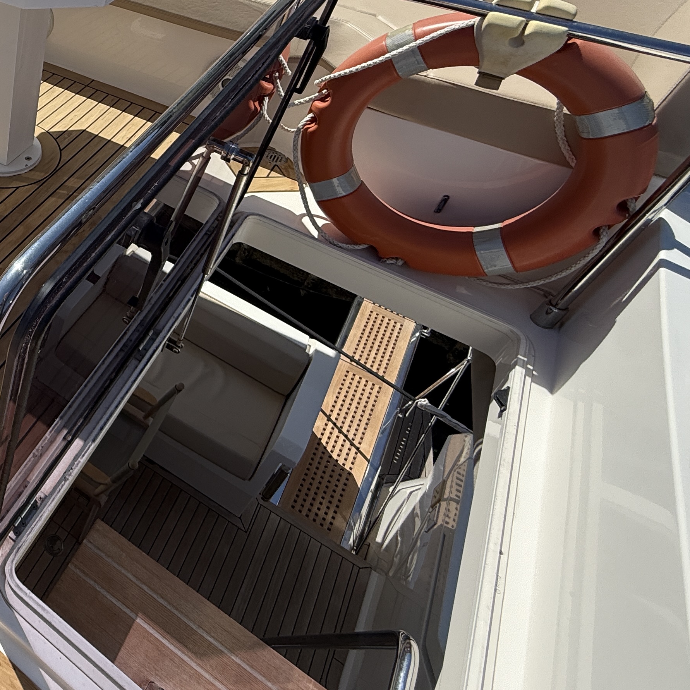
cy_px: 195
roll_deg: +0.7
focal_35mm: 28
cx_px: -46
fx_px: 631
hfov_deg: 45.2
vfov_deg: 55.2
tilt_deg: -40.2
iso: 50
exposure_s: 1/2717
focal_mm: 2.22
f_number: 2.2
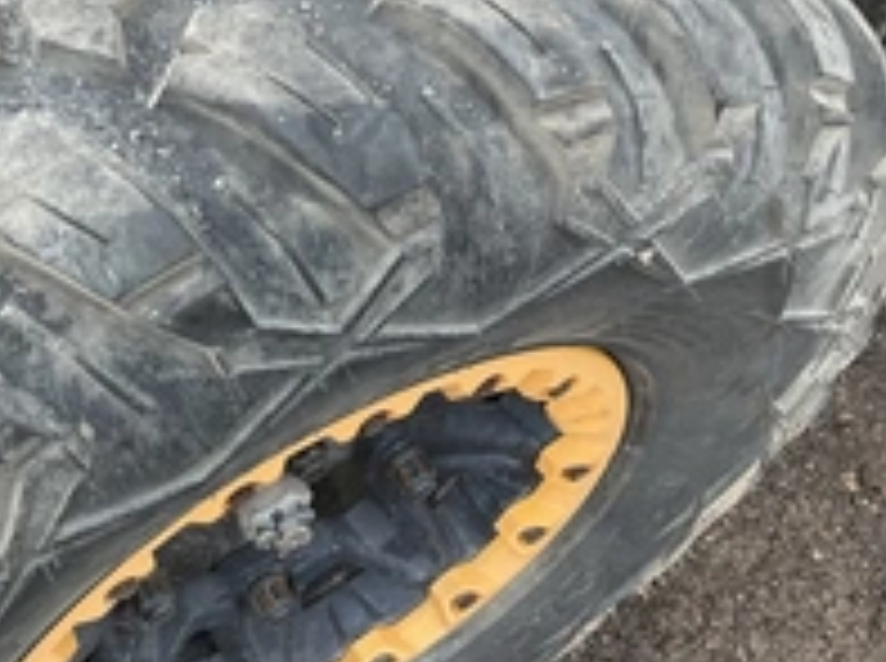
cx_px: 256
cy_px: 95
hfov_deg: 32.3
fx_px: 1507
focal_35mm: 59
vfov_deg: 24.2
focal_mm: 3
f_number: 1.8
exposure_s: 1/122
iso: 25
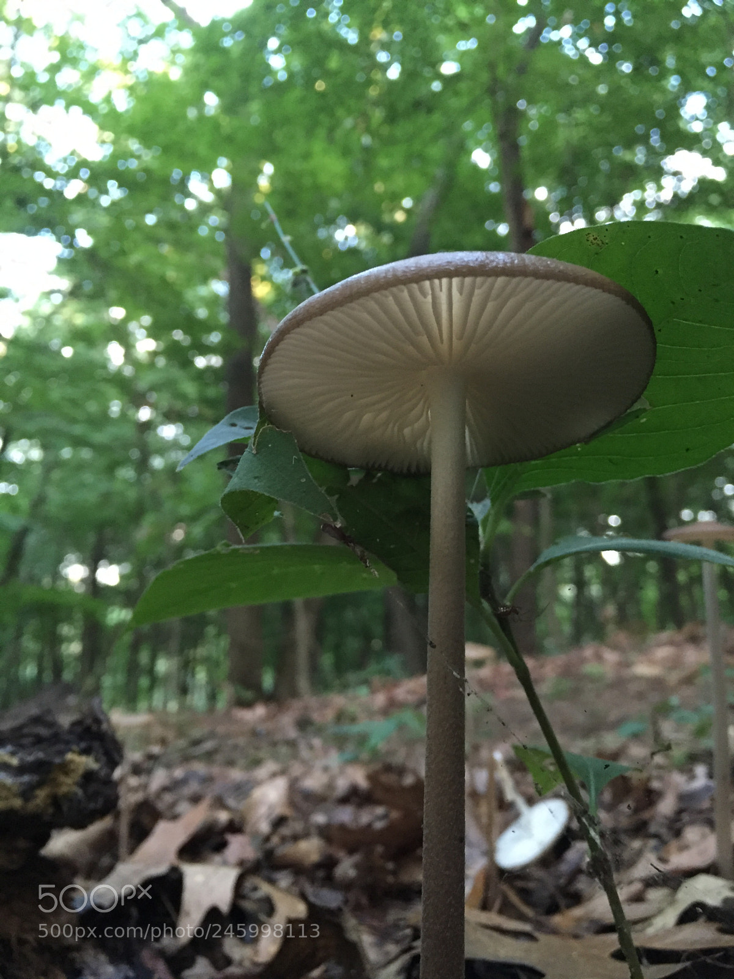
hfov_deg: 48.2
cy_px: 490
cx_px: 367
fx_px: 820
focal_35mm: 29
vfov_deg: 61.7
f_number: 2.2
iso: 250
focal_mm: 4.15
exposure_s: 1/15
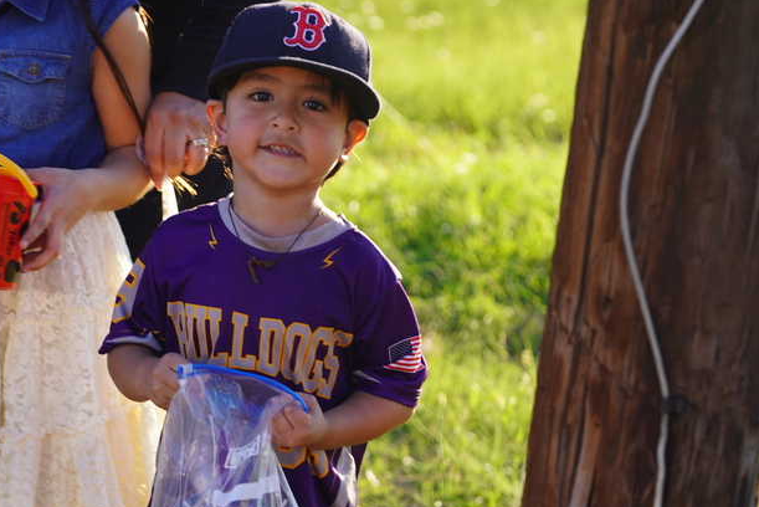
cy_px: 262
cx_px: 185
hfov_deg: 9.7
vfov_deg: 6.5
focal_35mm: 211
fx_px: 4450
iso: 100
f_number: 4.5
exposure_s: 1/160
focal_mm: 126
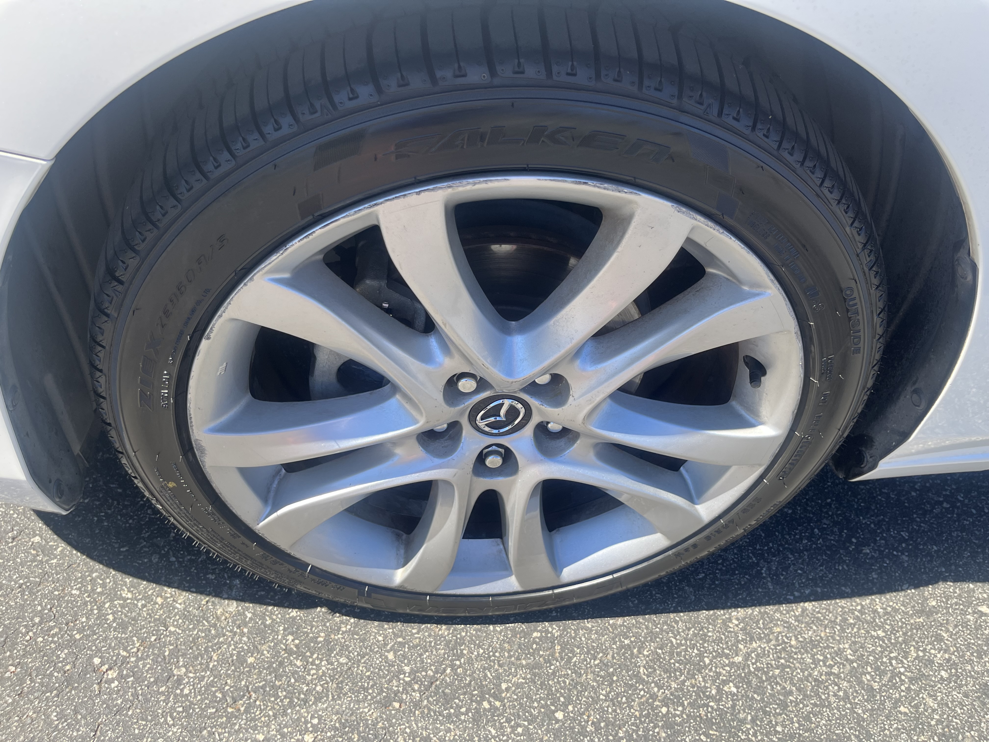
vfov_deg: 53.1
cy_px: 371
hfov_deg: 67.3
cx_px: 494
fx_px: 743
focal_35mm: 26
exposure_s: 1/668
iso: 50
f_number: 1.6
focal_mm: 5.1
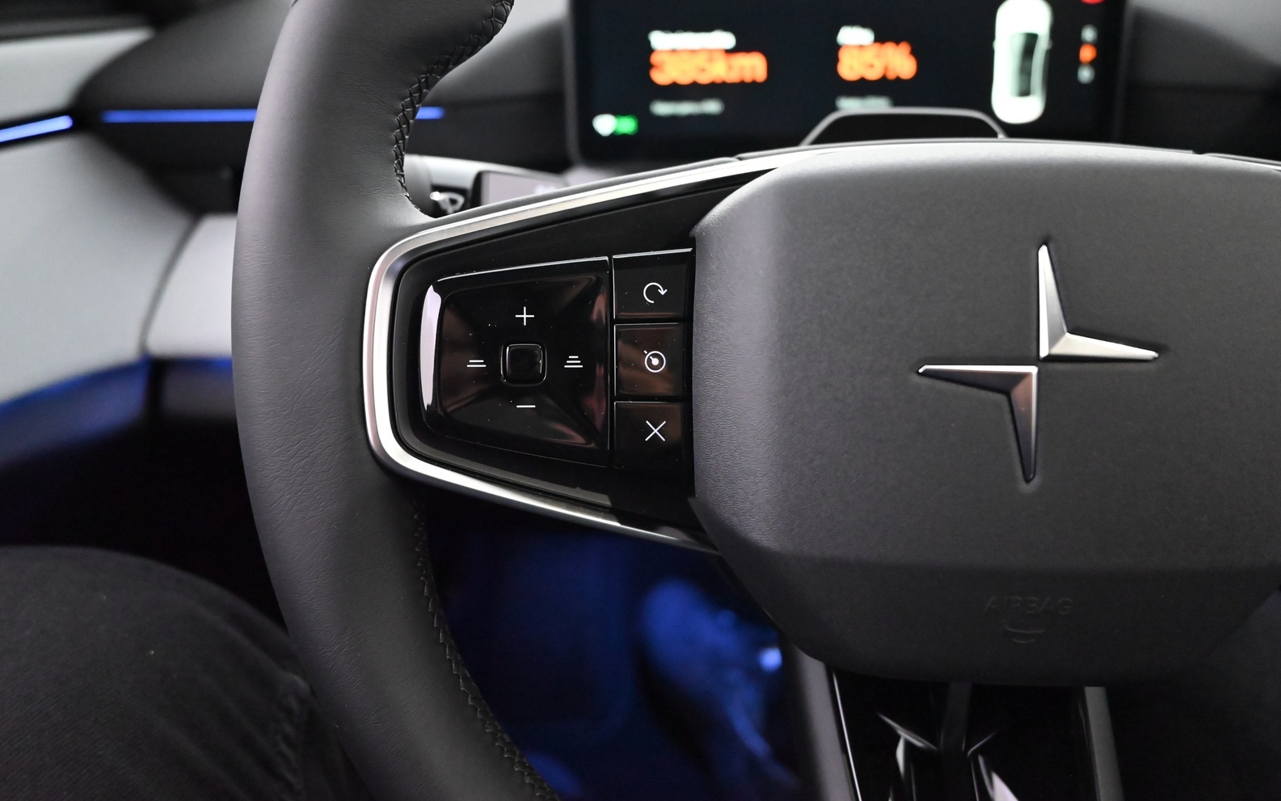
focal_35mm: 25
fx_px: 873
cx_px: 635
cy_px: 379
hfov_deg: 72.5
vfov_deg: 49.3
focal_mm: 24
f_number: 4
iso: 10000
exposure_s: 1/60
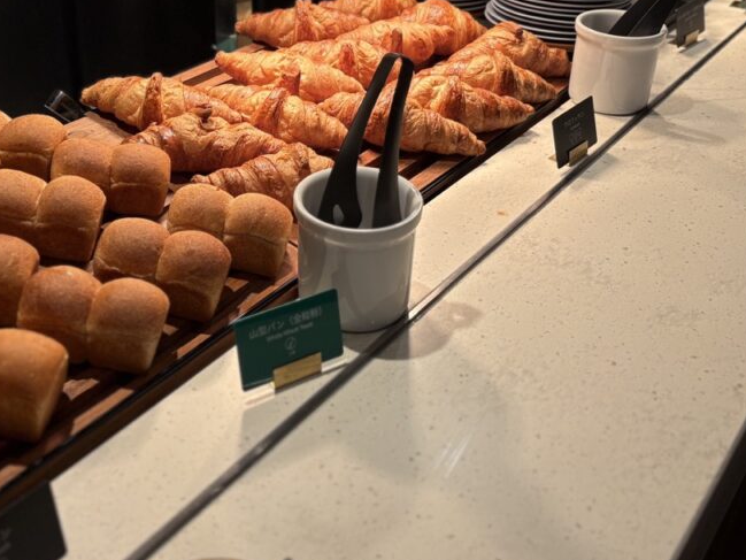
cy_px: 136
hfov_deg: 45.1
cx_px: 247
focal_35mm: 41
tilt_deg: -27.0
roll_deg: +1.1
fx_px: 884
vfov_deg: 34.4
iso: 64
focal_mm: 5.96
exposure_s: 1/154
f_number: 1.6
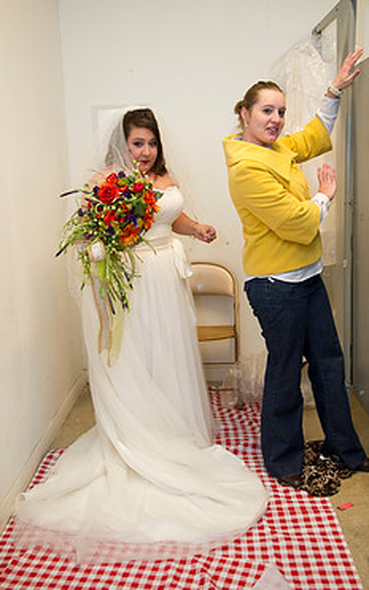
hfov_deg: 30.5
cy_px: 299
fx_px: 676
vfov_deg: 47.2
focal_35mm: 42
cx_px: 176
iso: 640
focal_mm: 34
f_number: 2.8
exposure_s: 1/80
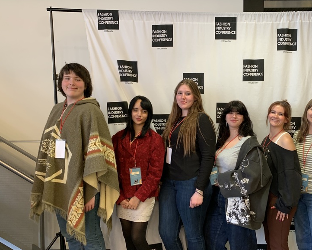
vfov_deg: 41.1
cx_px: 196
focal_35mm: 36
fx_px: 332
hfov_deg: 49.8
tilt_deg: -4.9
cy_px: 133
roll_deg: -0.1
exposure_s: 1/60
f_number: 1.8
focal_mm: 4.25
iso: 160
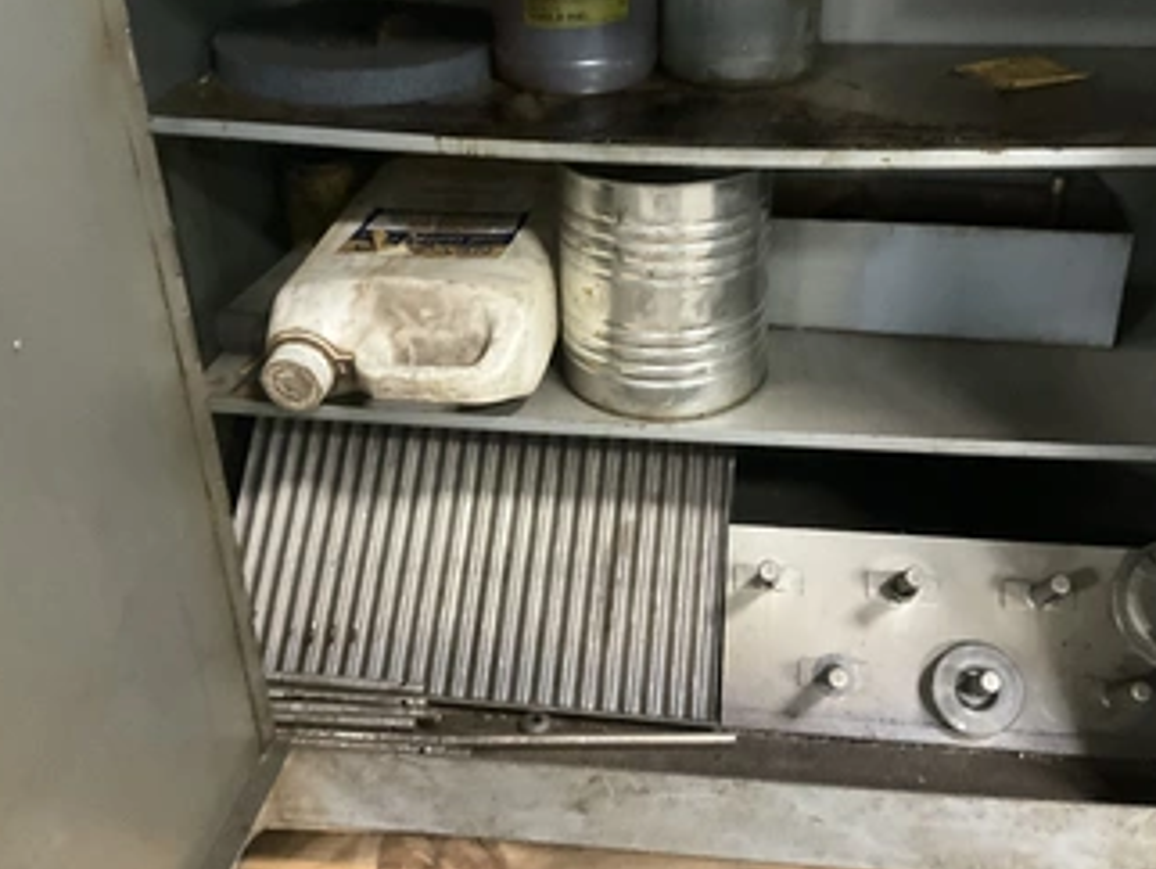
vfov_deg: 39.5
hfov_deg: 51.2
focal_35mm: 36
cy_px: 345
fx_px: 1203
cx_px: 635
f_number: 1.8
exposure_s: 1/30
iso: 640
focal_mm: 3
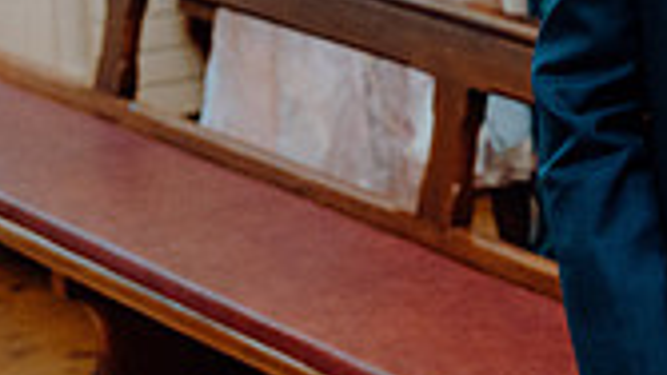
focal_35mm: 138
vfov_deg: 8.7
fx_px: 2441
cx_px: 1050
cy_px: -102
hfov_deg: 14.4
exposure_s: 1/250
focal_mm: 38
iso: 2500
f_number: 3.5
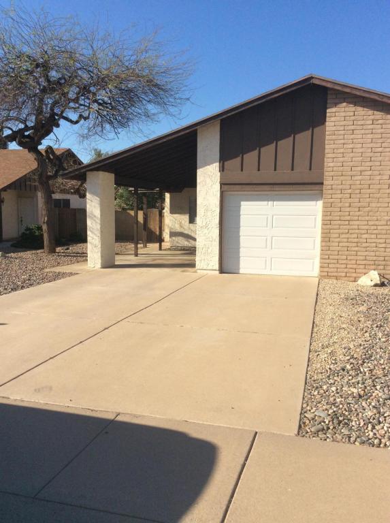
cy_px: 262
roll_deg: -0.4
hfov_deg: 44.0
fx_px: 482
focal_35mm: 32
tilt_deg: -6.9
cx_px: 195
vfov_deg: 56.9
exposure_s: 1/1590
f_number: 2.4
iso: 32
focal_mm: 3.3
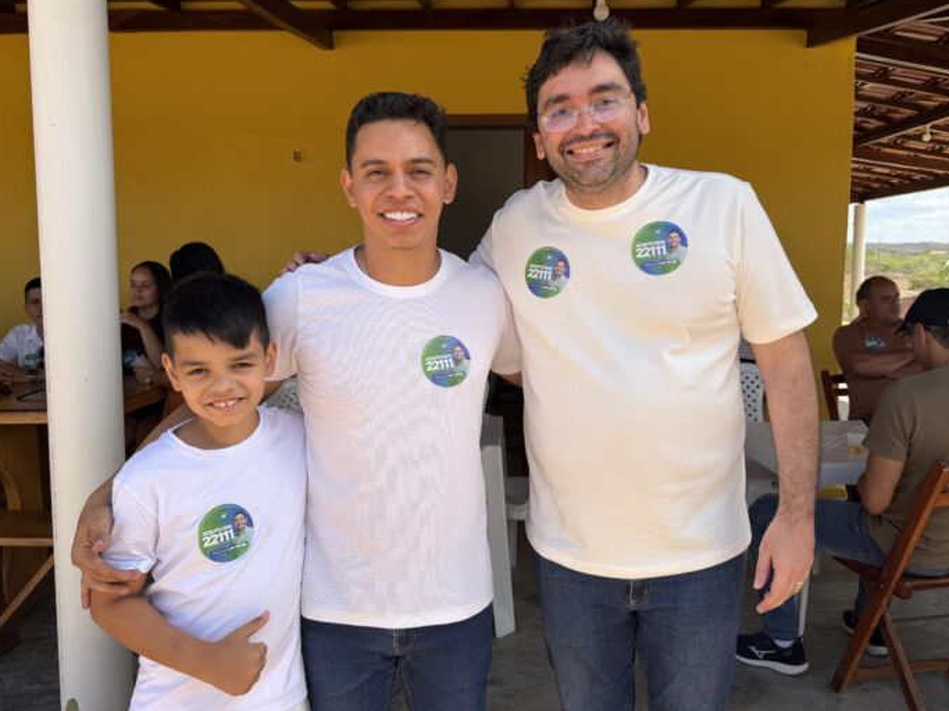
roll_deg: -0.4
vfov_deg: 51.3
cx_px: 492
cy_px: 337
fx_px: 740
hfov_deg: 65.3
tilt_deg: -7.1
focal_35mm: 27
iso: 80
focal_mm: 6.76
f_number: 1.78
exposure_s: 1/2000
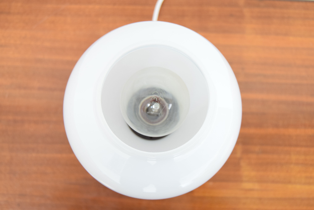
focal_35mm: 52
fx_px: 458
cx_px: 157
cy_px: 105
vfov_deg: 25.8
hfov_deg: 37.8
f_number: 4.8
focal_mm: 35
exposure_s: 1/100
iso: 1600
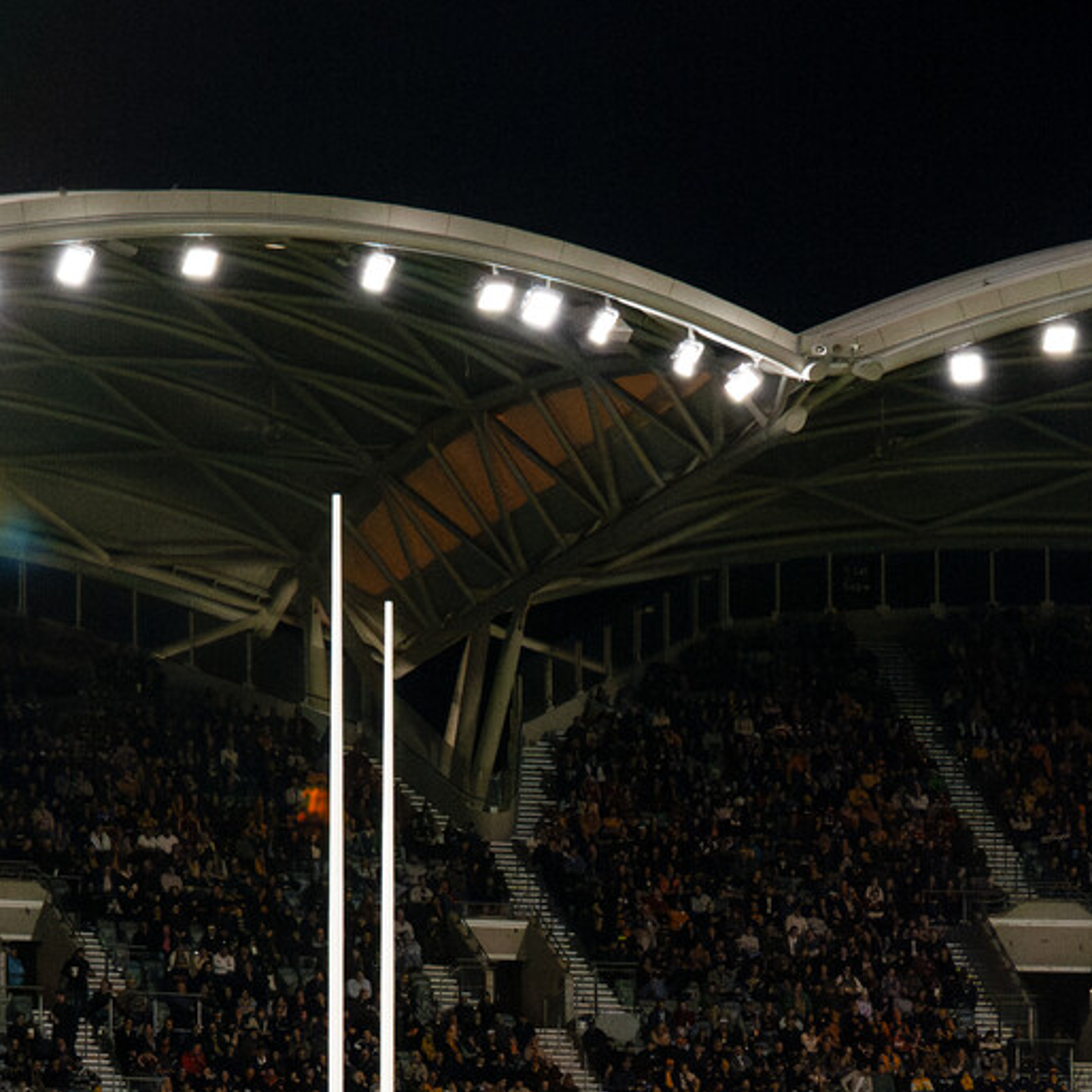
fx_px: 6603
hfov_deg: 9.4
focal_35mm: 185
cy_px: 1197
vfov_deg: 9.4
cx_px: 731
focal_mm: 56
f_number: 7.1
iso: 2500
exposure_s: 1/800
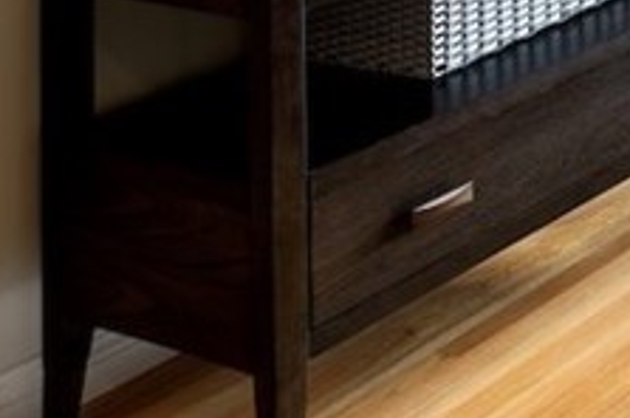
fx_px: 1206
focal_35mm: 69
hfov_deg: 17.0
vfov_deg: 16.6
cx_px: 1376
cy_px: -323
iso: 64
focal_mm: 15
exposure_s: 1/6
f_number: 10
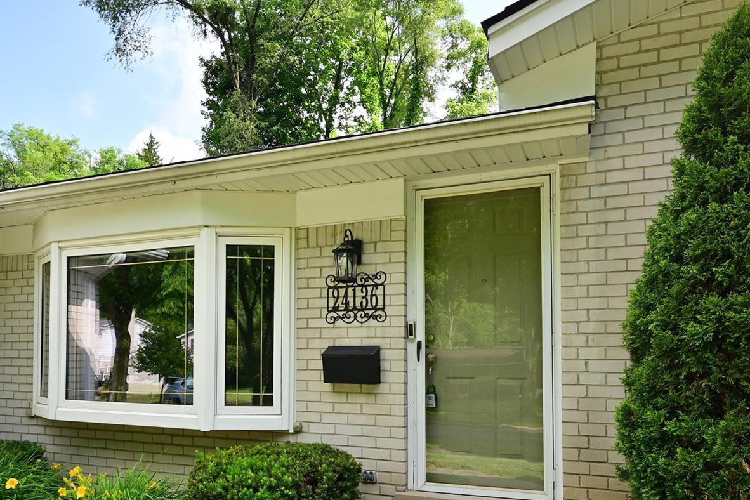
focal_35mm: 26
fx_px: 542
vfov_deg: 48.4
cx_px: 362
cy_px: 350
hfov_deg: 69.4
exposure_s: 1/125
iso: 160
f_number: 9
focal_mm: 15
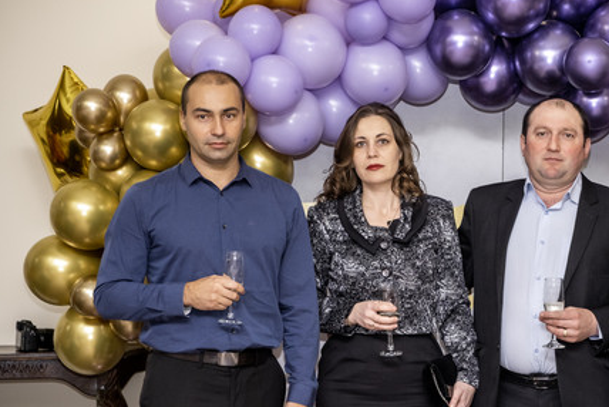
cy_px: 267
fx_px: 2099
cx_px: 451
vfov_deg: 11.1
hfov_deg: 16.4
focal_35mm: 124
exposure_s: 1/125
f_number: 2.8
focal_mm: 55
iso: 1250
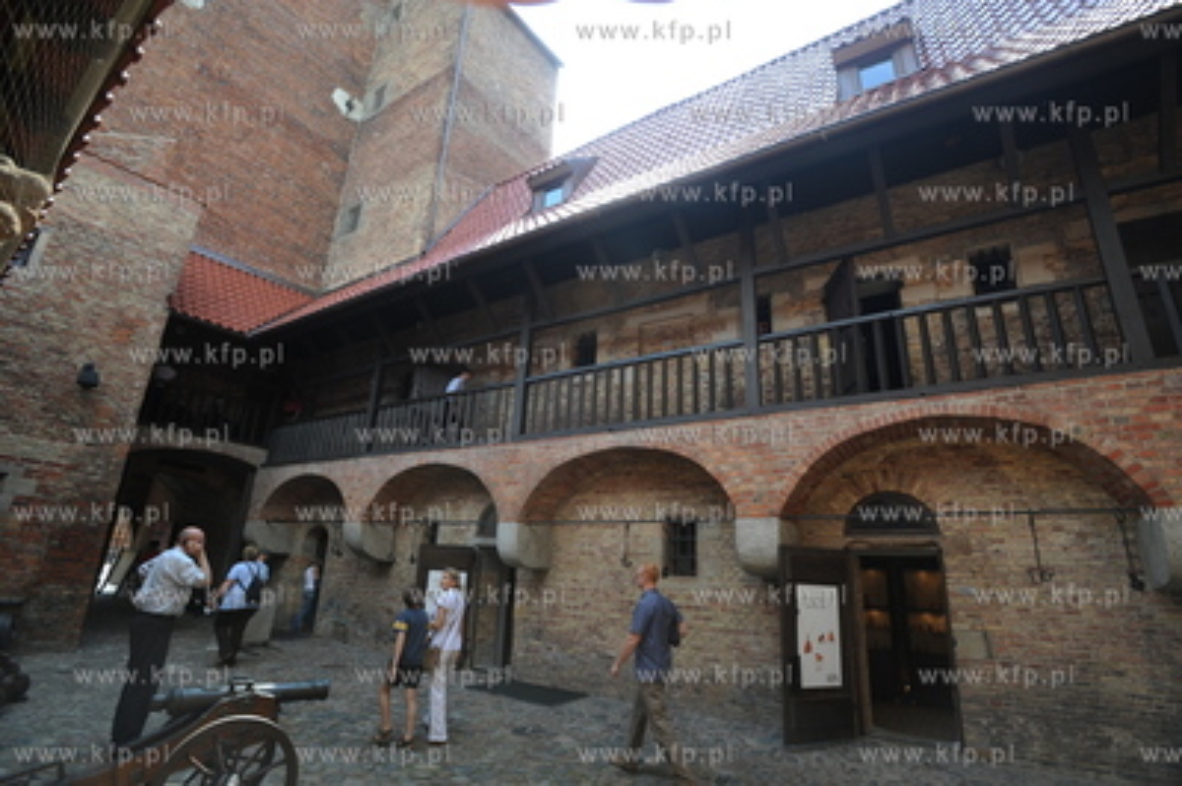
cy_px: 393
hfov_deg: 93.3
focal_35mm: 17
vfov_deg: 70.3
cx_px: 591
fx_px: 558
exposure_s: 1/60
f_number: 8
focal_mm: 17
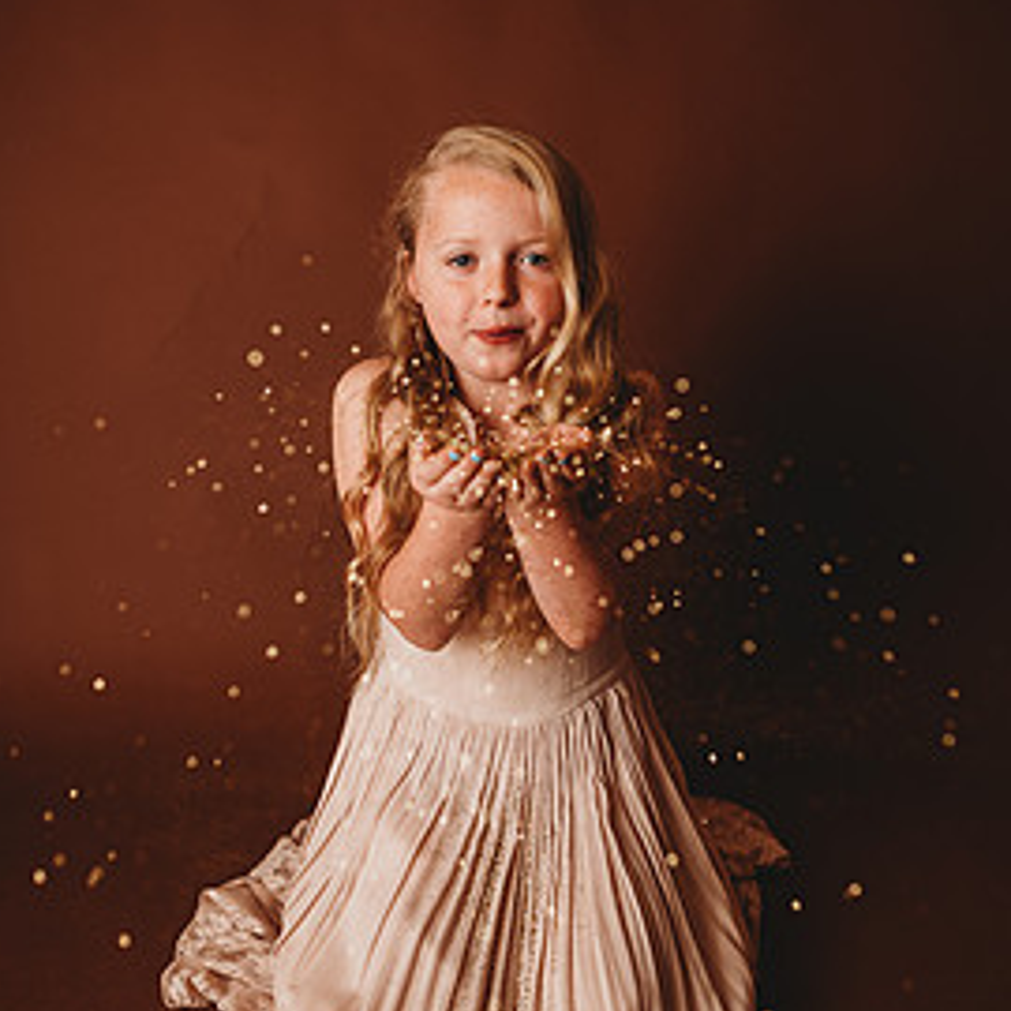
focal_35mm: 34
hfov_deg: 48.4
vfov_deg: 48.4
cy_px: 464
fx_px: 1123
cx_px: 532
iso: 100
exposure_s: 1/160
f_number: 2.5
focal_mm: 24
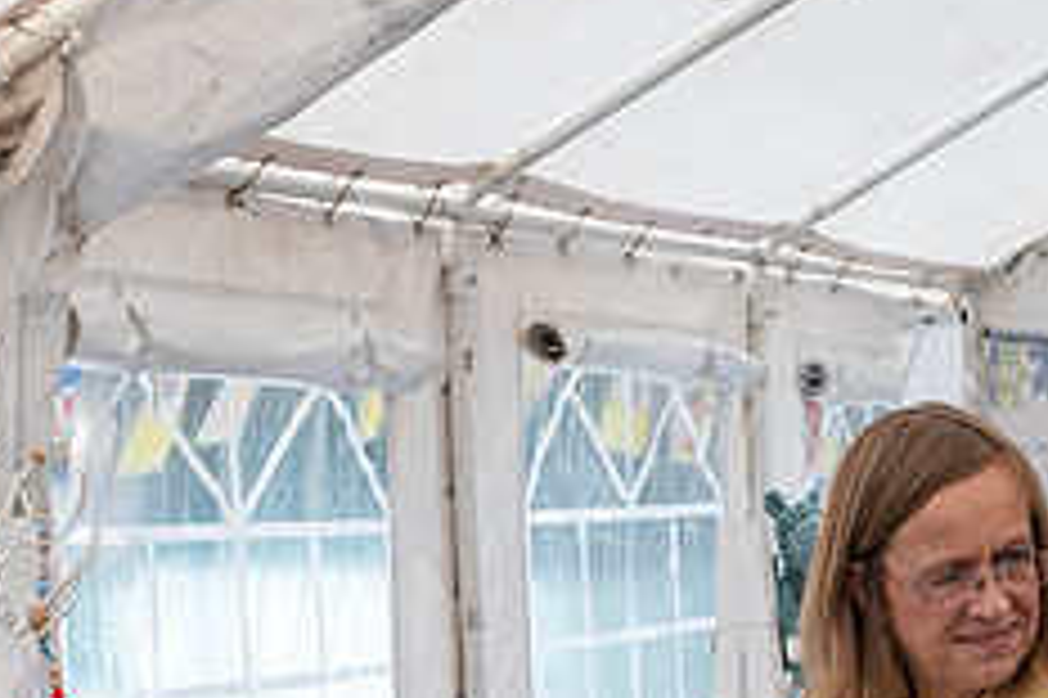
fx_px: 3898
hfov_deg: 15.3
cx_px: 594
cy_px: 804
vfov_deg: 10.1
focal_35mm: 134
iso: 64
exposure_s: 1/200
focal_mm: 52
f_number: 5.6
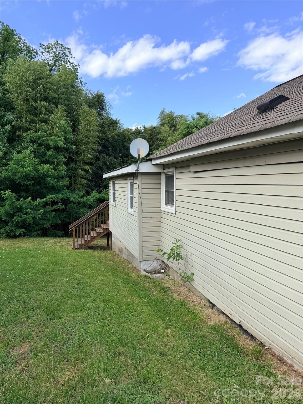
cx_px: 152
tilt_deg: -4.9
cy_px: 202
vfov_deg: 71.6
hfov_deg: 56.8
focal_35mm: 24
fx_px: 280
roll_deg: +0.0
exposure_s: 1/2232
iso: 80
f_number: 1.78
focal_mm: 6.76
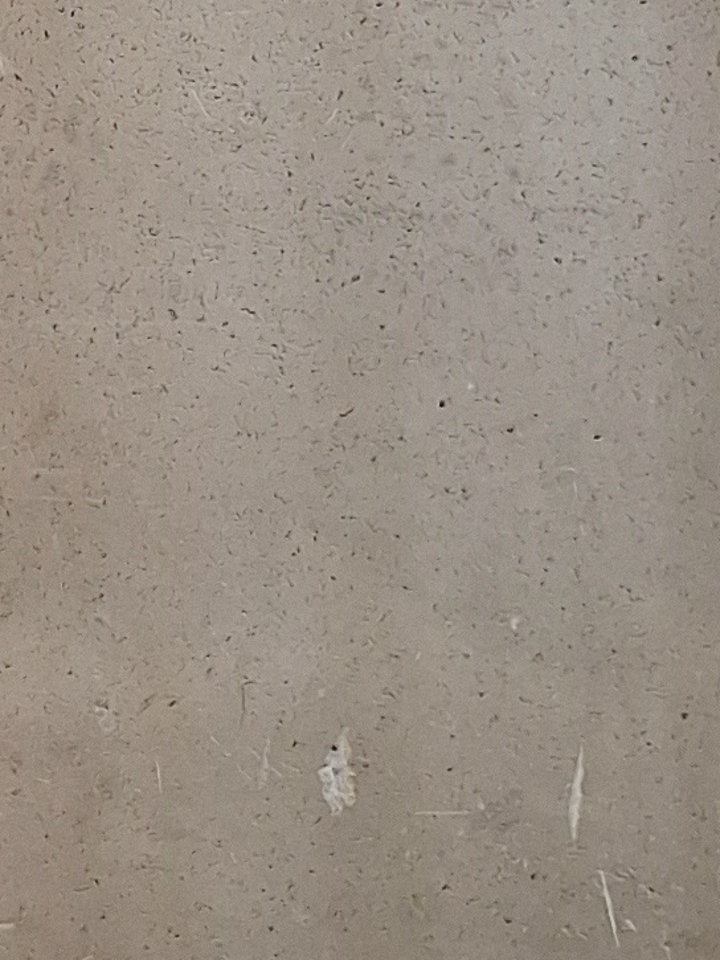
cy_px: -430
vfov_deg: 13.5
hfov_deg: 10.0
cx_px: -645
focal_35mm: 139
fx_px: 3854
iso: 160
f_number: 1.8
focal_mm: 5.23
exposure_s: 1/120
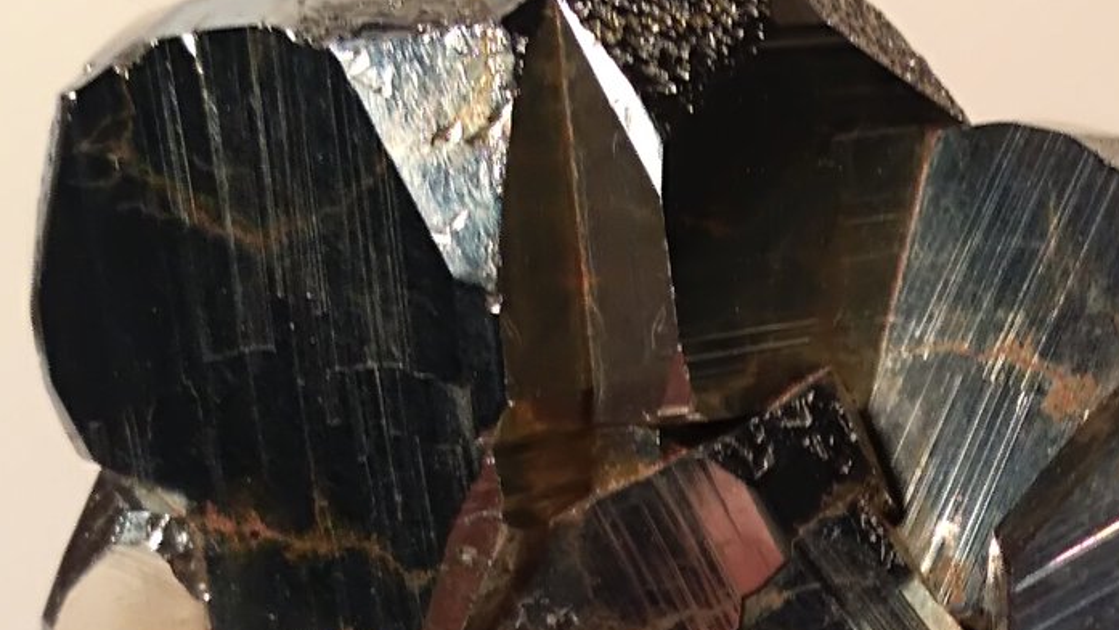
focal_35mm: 65
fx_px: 1929
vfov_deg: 17.9
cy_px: 693
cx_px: 1114
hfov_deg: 30.2
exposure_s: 1/102
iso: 100
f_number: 2
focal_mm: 3.54
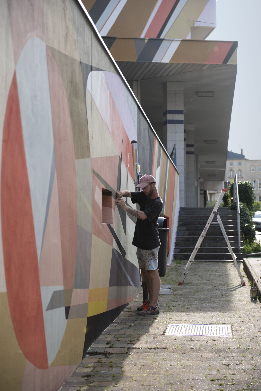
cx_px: 130
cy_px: 196
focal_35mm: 70
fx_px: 761
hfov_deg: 19.5
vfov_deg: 28.8
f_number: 3.2
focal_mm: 70
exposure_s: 1/800
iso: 100
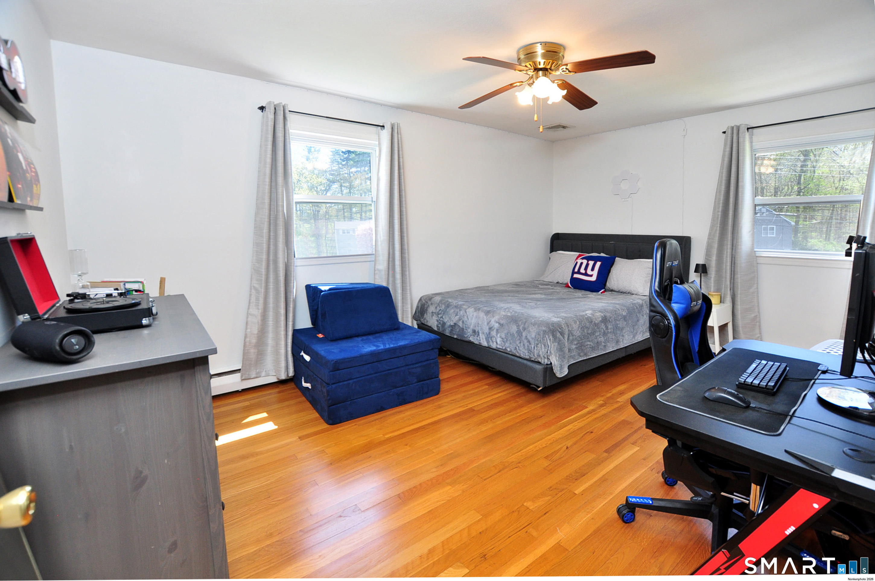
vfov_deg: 77.2
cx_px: 438
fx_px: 364
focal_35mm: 15
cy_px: 290
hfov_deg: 100.5
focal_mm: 10
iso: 400
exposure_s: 1/60
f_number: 5
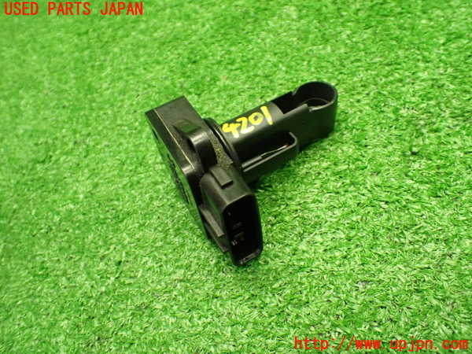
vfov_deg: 46.8
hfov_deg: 60.0
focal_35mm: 30
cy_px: 177
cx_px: 236
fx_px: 409
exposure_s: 1/100
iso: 800
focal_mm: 5.4
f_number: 2.3
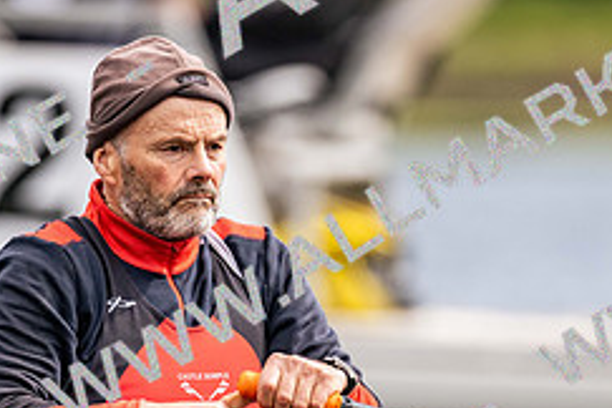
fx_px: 24359
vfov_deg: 1.0
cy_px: 427
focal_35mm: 1433
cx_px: 353
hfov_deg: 1.4
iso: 320
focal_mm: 600
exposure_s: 1/2500
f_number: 4
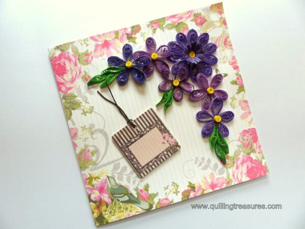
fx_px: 220
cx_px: 152
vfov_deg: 54.9
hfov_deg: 69.4
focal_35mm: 25
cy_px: 114
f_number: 3.2
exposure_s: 1/100
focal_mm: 4.5
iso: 100
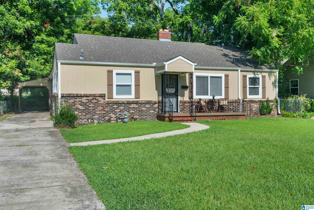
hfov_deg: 54.4
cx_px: 157
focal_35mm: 35
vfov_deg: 37.9
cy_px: 105
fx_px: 305
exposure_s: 1/20
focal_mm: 35
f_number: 9
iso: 500
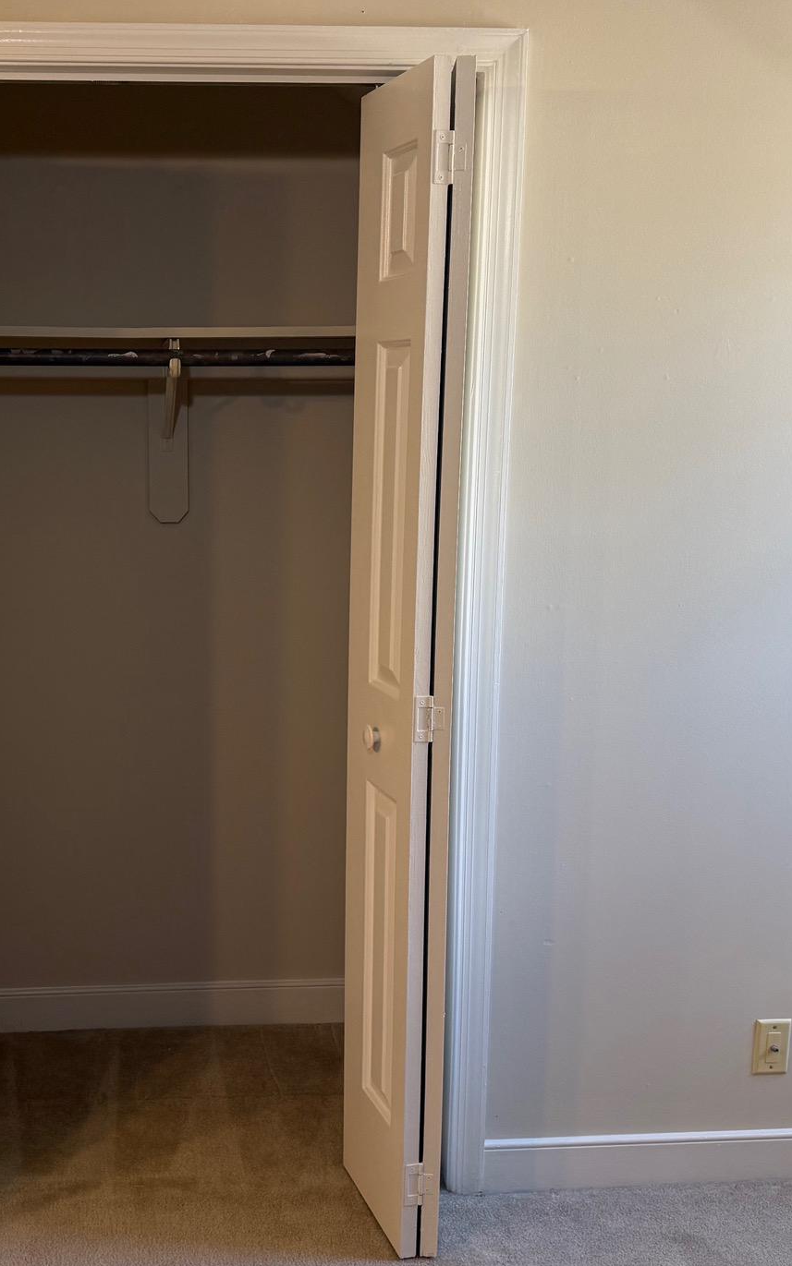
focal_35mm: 38
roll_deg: +0.3
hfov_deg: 32.8
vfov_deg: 51.5
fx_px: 1312
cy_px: 620
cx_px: 175
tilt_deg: -10.0
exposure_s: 1/60
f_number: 1.78
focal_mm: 6.76
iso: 160
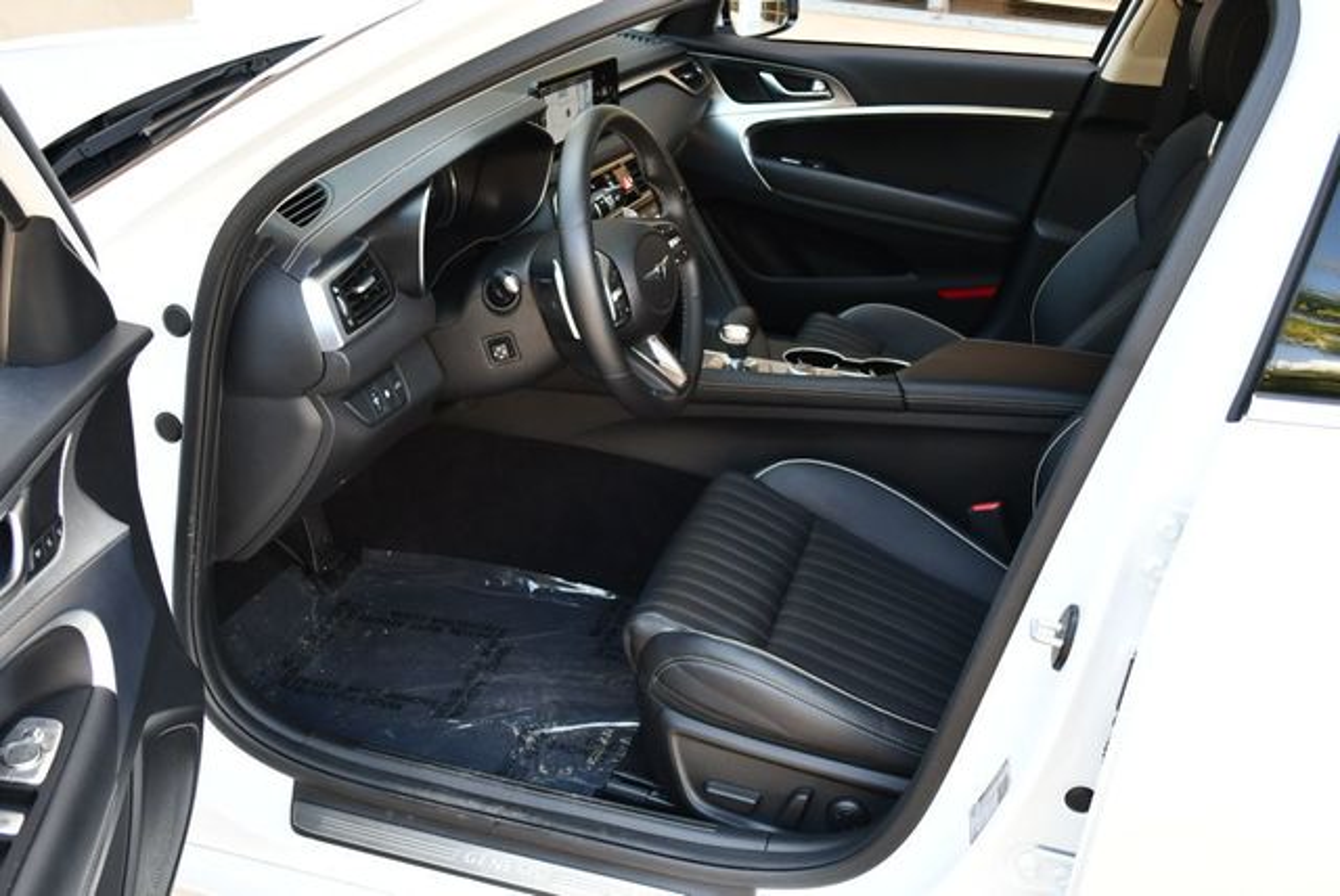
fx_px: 1341
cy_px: 448
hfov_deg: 53.1
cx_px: 670
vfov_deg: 36.9
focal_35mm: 36
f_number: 3.5
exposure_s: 1/250
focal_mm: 18
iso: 450
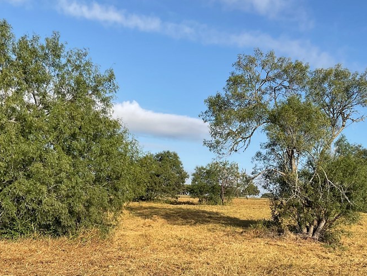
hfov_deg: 41.9
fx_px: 477
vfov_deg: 32.1
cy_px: 169
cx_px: 216
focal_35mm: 45
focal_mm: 3
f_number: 1.8
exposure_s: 1/1626
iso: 16
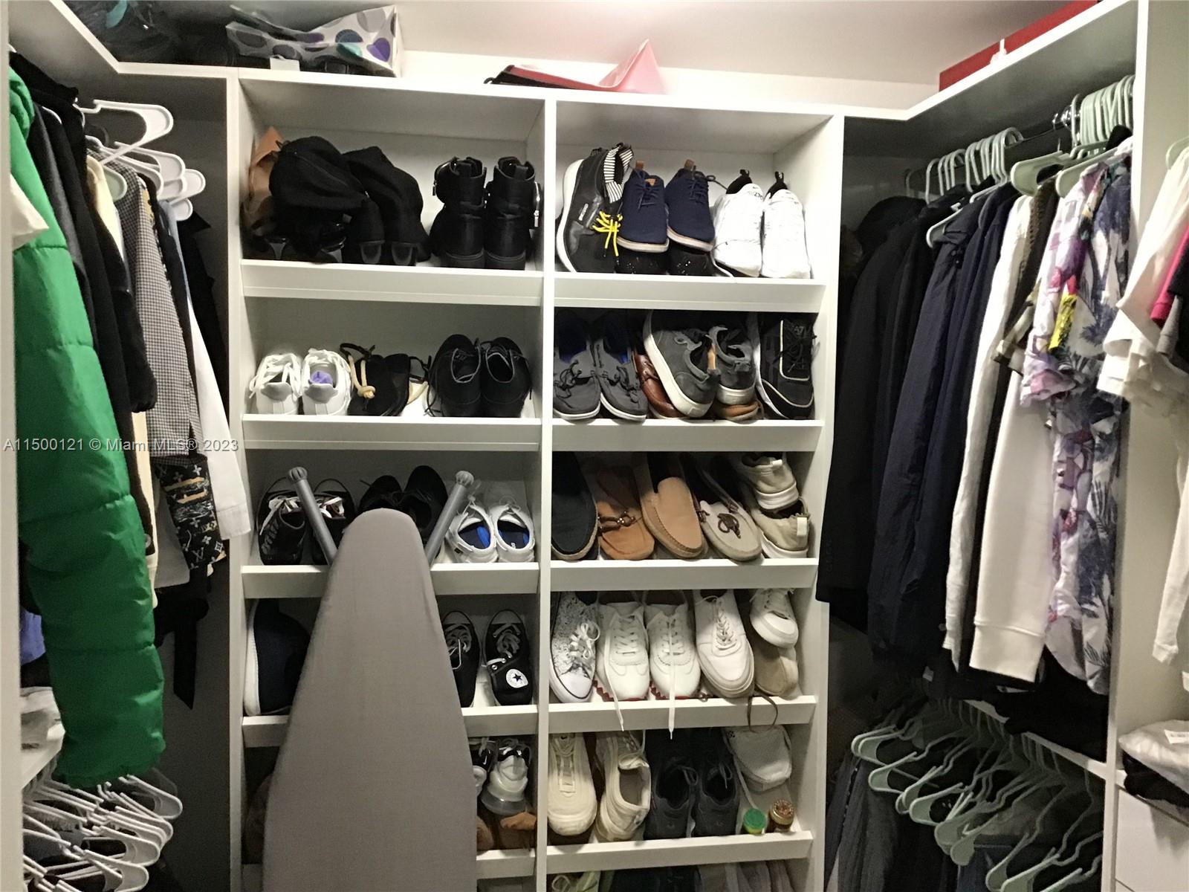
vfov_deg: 45.4
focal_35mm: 31
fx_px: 1065
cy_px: 446
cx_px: 594
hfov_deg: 58.4
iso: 200
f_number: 2.4
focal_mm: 3.3
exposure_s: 1/30
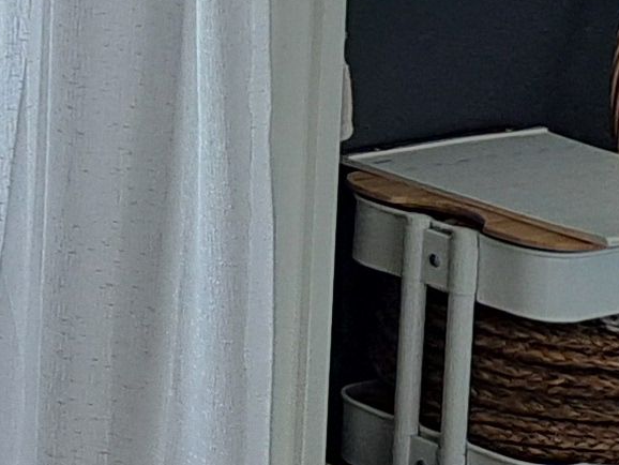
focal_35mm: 192
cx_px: -1585
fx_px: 3435
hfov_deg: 7.9
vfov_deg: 7.4
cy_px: -532
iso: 50
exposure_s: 1/100
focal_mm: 5.23
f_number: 1.8
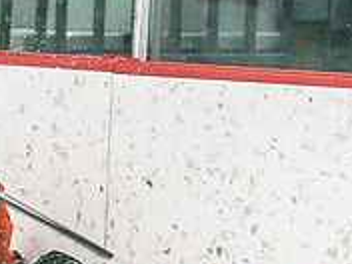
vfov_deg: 1.9
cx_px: -34
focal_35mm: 801
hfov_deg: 2.5
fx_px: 8145
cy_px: 421
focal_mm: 200
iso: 3200
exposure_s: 1/1250
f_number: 2.8
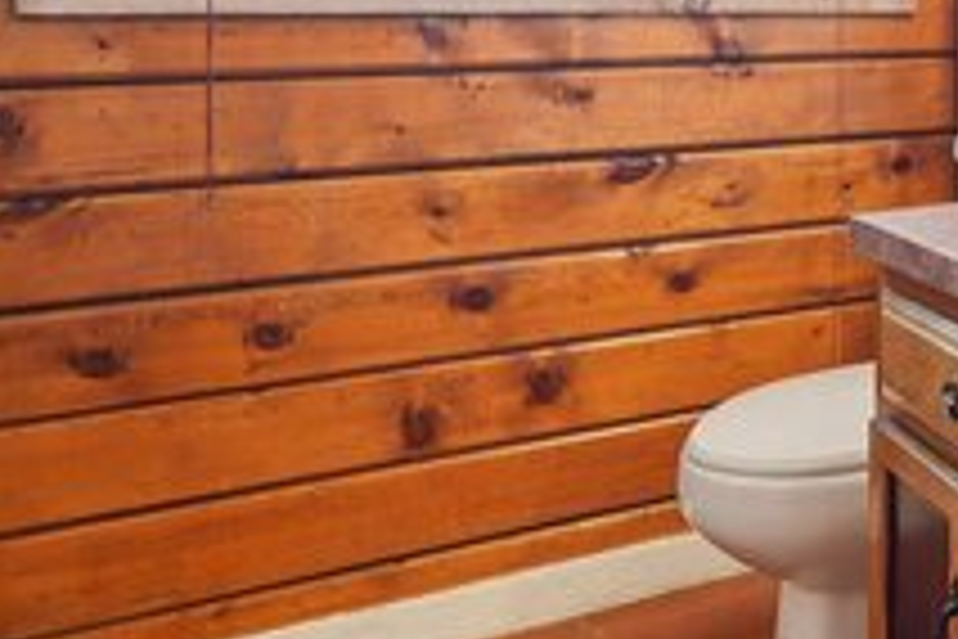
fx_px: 1317
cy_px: -7
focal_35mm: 50
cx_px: 1214
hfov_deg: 31.7
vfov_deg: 25.8
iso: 400
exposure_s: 1/13
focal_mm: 16.5
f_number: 8
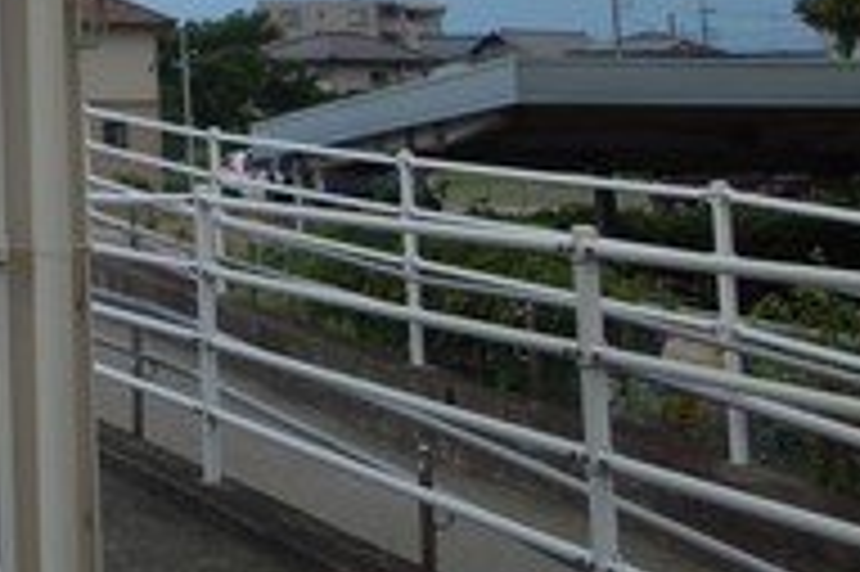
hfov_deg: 18.8
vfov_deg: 13.5
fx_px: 2244
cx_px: -473
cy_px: -336
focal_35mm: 94
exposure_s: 1/100
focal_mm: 10.4
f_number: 2.2
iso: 125
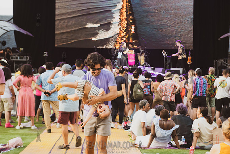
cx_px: 108
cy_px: 84
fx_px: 509
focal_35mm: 80
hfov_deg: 25.4
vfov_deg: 17.1
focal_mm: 70
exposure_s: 1/250
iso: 1000
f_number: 4
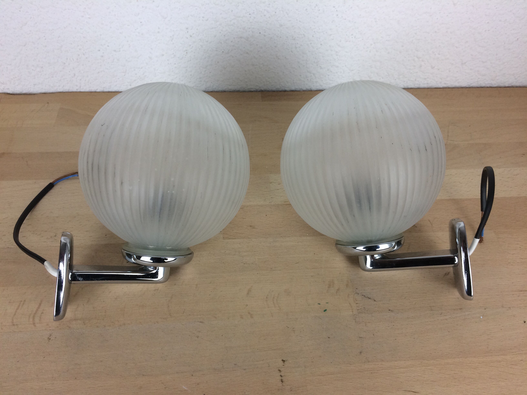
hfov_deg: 61.7
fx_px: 442
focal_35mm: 29
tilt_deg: -47.9
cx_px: 264
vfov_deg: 48.2
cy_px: 198
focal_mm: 4.15
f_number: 2.2
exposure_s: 1/100
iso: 64
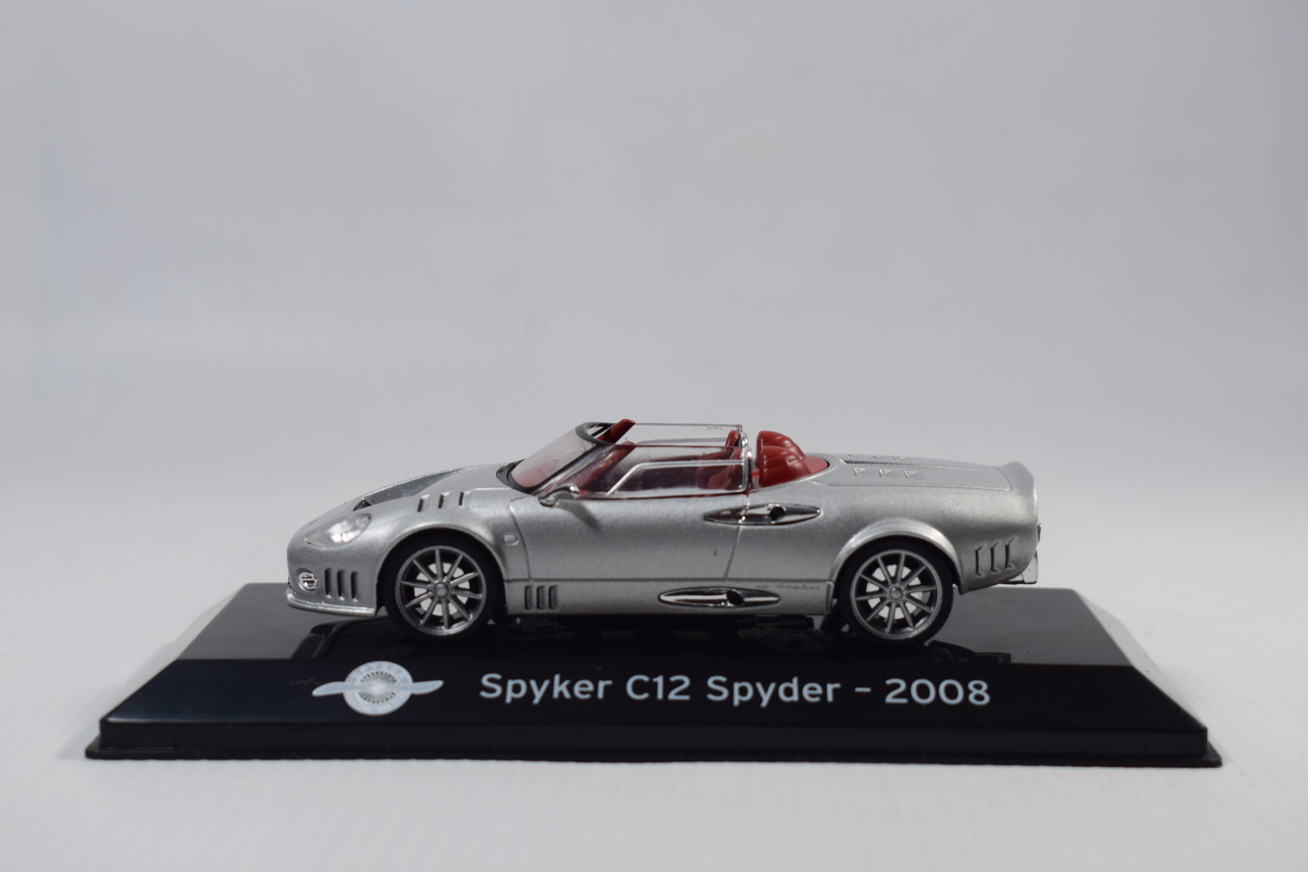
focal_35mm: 69
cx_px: 654
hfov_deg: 29.2
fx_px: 2507
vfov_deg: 19.7
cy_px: 436
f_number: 8
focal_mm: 46
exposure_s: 1/60
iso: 400
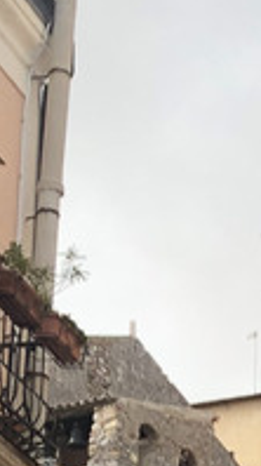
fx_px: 2282
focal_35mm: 185
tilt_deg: +13.0
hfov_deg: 6.4
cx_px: 510
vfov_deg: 11.1
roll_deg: -0.2
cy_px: 760
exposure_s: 1/154
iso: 20
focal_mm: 4
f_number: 1.8
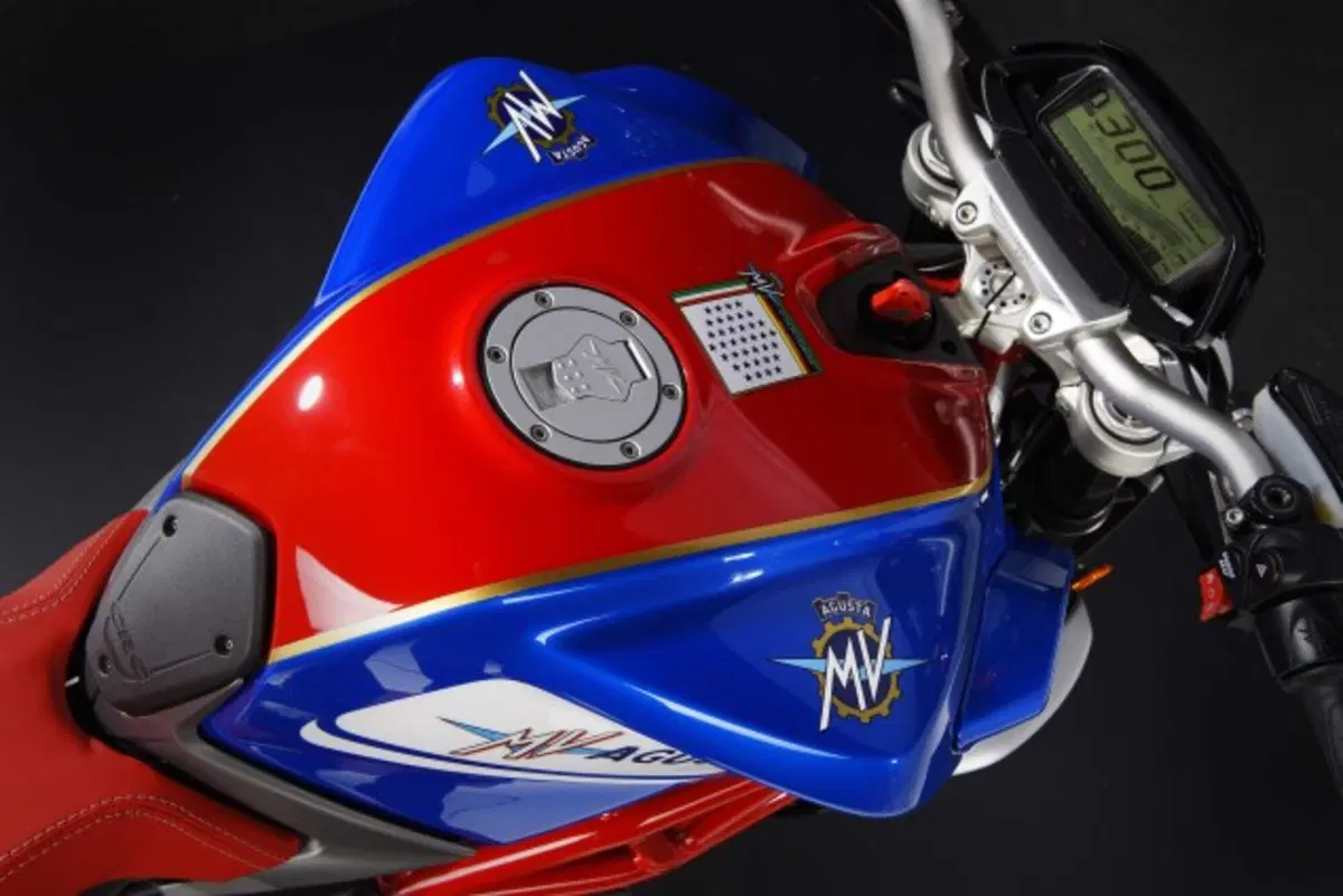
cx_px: 672
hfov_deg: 48.4
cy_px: 448
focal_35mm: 40
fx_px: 1493
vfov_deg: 33.4
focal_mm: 40
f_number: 14
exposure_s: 1/60
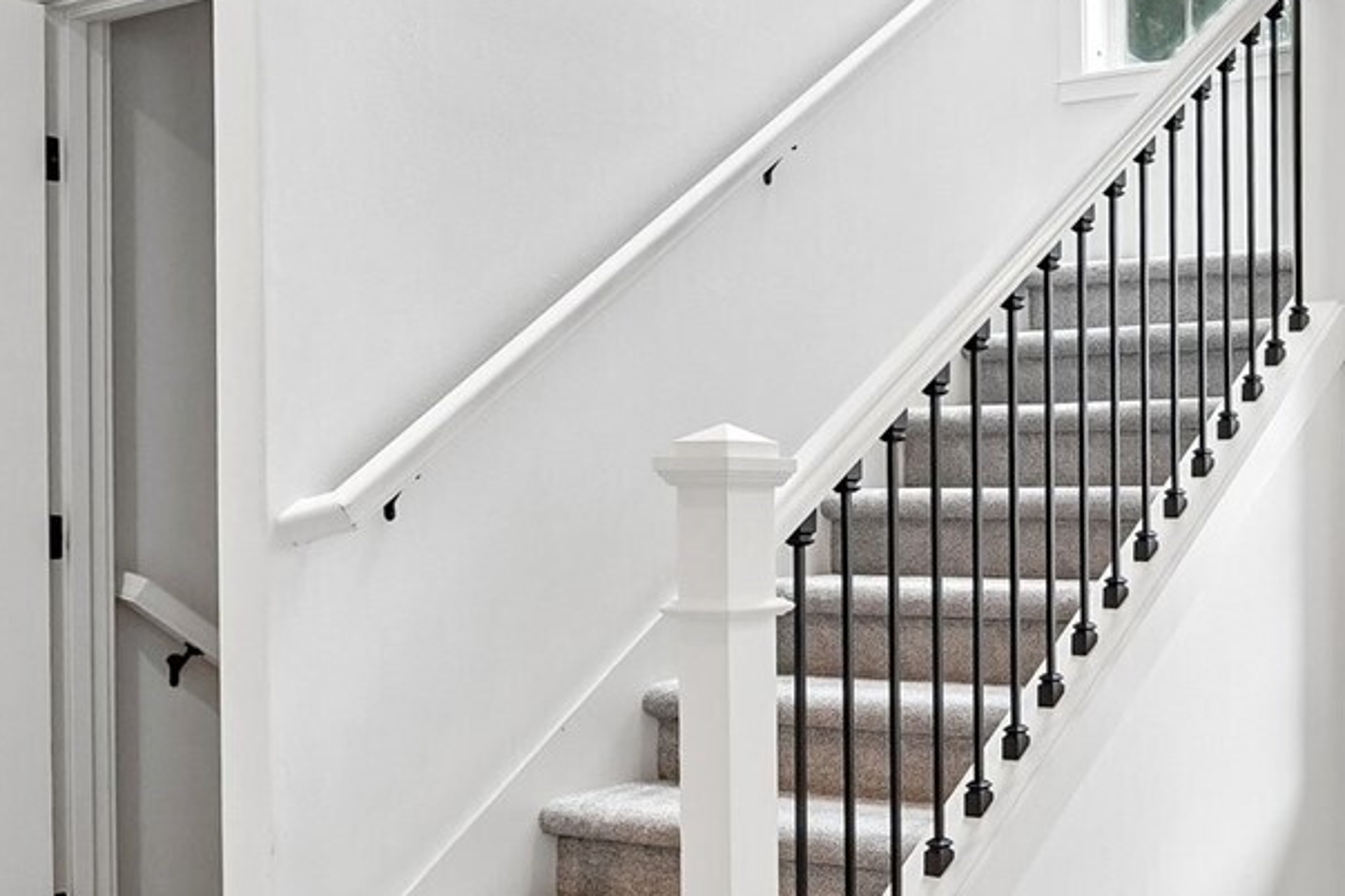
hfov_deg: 39.5
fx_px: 1681
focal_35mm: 45
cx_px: 1277
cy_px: 516
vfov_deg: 29.8
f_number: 8
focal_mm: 16
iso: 1600
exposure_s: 1/40
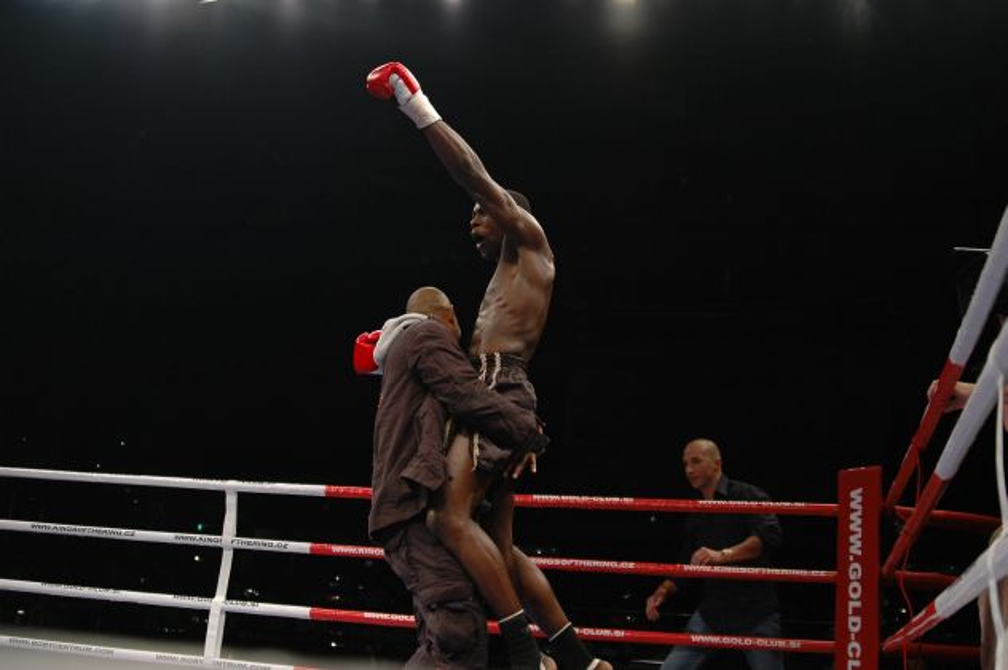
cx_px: 504
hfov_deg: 46.4
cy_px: 335
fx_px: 1175
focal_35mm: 42
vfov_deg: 31.8
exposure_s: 1/500
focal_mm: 28
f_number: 2.8
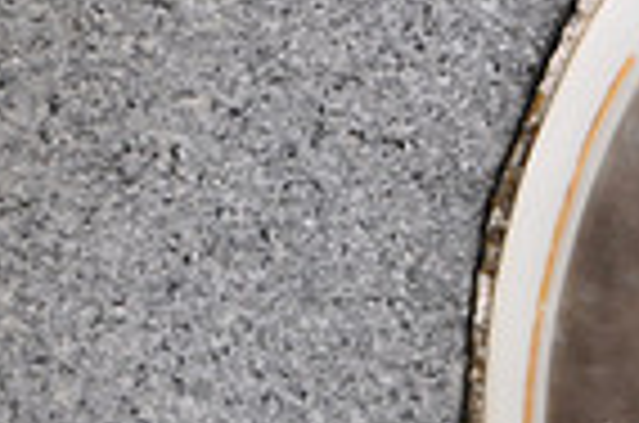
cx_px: 954
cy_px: 493
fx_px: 9210
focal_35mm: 520
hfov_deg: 4.0
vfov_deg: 2.6
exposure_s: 1/125
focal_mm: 85
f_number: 5.6
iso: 200
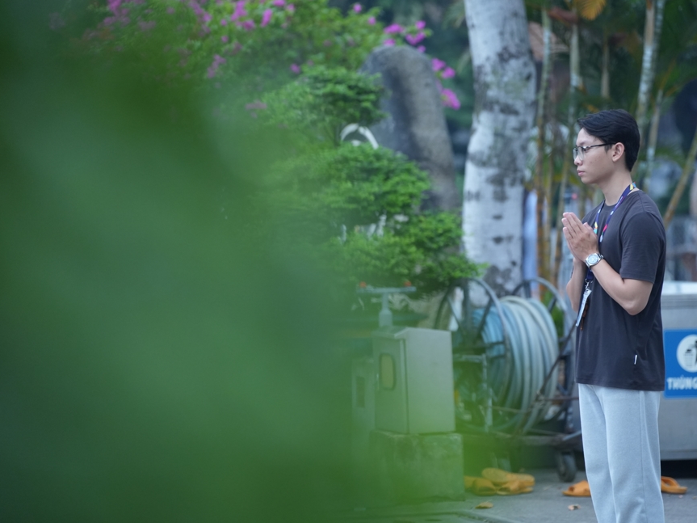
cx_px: 390
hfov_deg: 12.1
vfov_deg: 9.1
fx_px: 3282
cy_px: 262
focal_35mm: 163
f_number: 2.8
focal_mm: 150
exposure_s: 1/160
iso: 2000
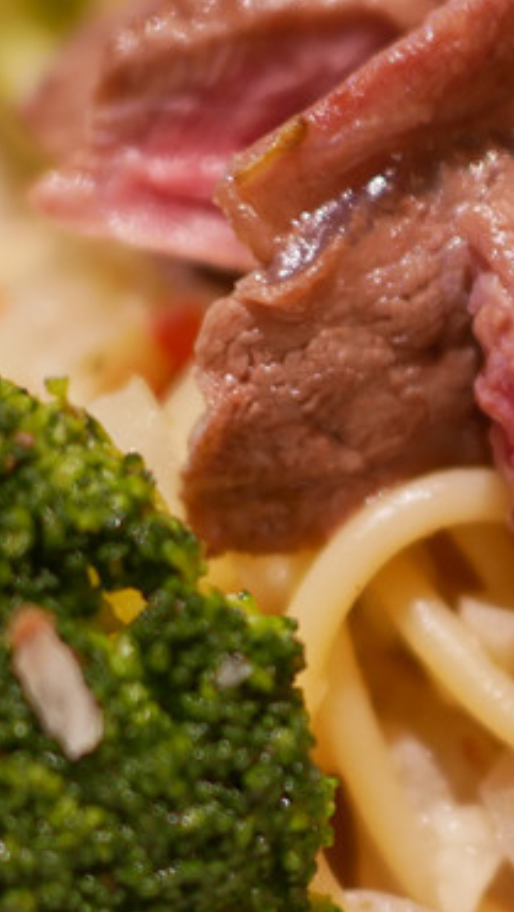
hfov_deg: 13.2
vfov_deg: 24.0
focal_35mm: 88
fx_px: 2130
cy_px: 619
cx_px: 689
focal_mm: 15
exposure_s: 1/60
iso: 320
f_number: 1.7
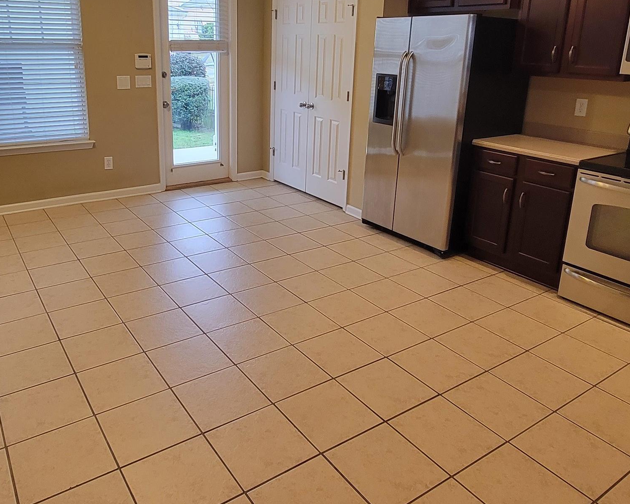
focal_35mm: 26
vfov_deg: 54.4
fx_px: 485
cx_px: 280
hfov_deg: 65.8
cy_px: 195
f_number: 2.2
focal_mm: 2.2
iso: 250
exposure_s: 1/60
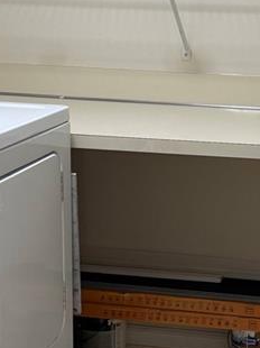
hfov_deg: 15.7
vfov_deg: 21.1
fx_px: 933
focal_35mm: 93
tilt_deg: -13.5
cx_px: 226
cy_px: 202
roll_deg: -2.7
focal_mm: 6.76
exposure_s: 1/120
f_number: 1.78
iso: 200
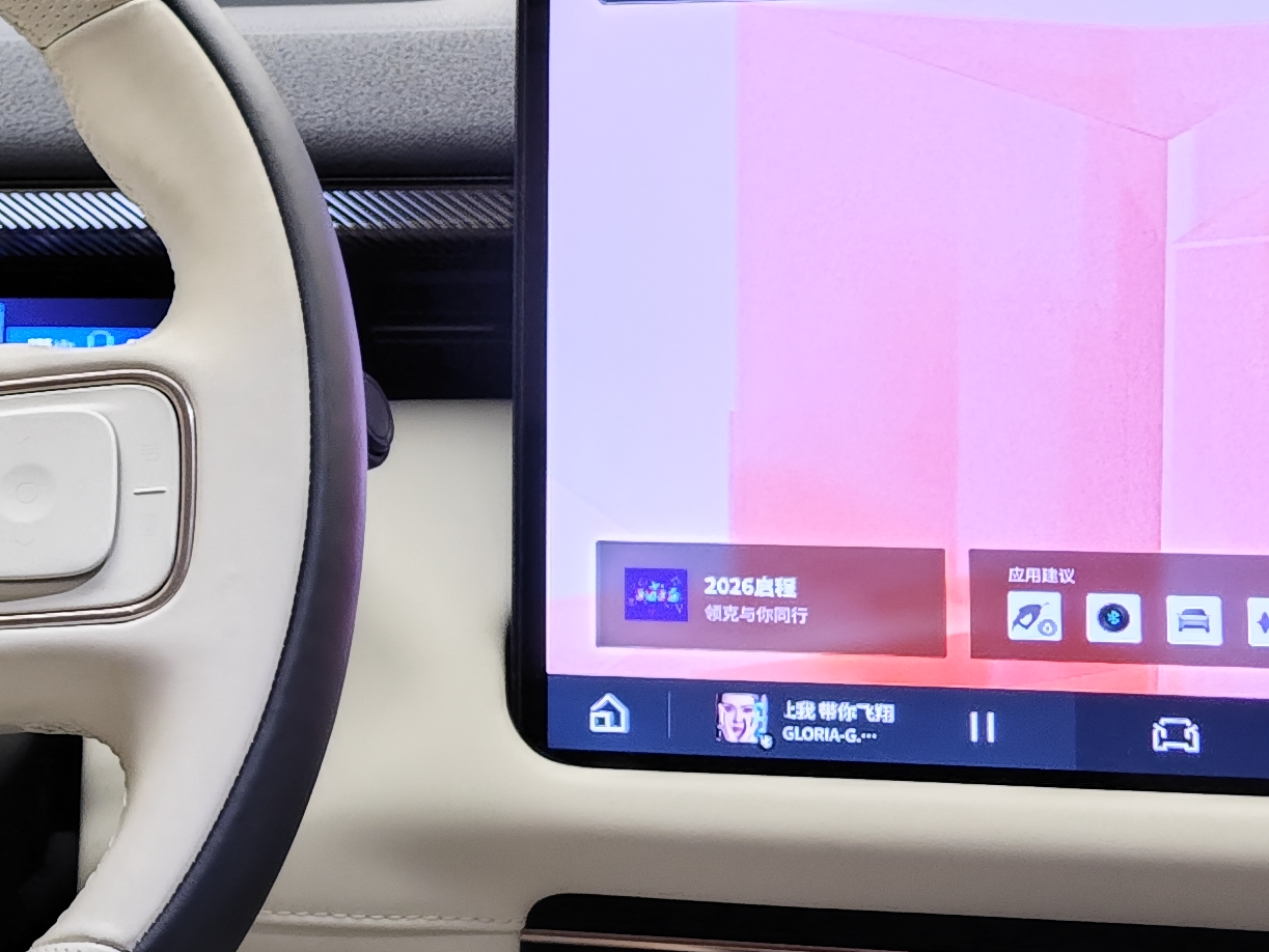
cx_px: -491
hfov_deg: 22.1
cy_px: 439
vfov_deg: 19.1
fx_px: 2824
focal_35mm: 77
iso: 800
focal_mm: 8.7
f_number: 1.9
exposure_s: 1/50
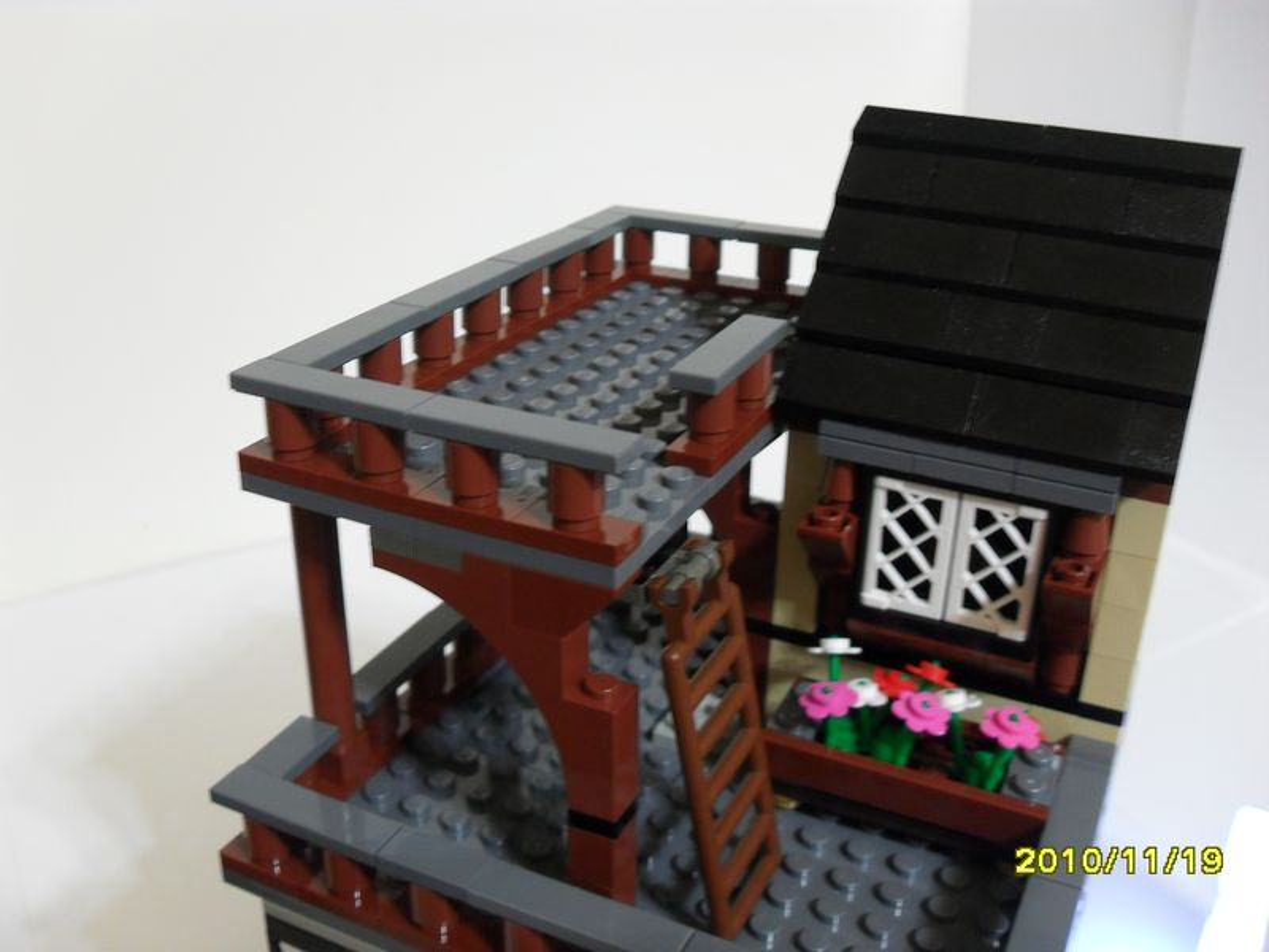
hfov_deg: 52.6
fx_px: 1283
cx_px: 634
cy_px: 476
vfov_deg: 40.7
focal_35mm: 35
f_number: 2.8
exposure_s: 1/8
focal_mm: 6.2
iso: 200
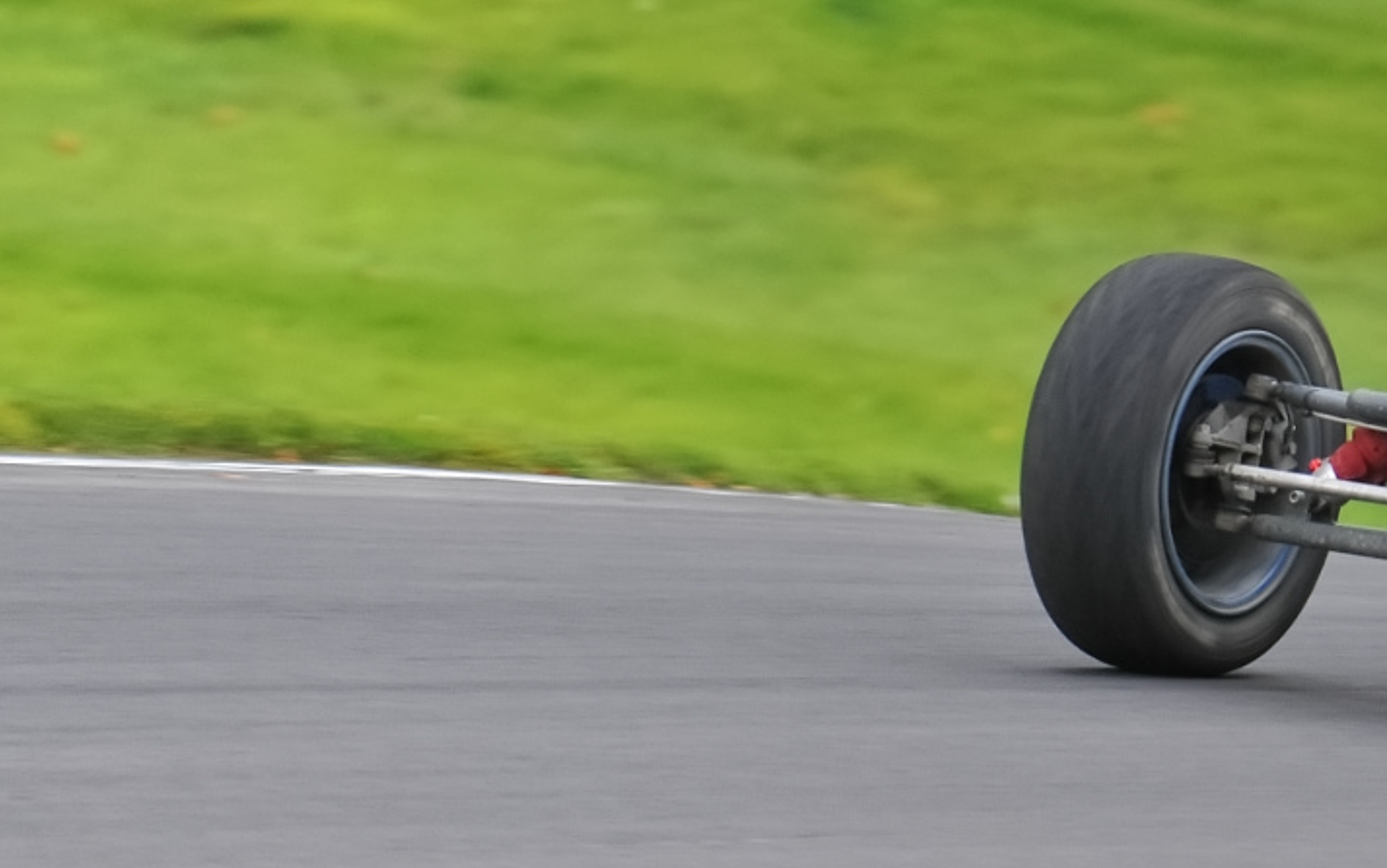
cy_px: -102
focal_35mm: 857
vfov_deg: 1.5
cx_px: 1515
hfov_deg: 2.5
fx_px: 32402
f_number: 6.3
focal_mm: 300
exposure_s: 1/500
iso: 1000
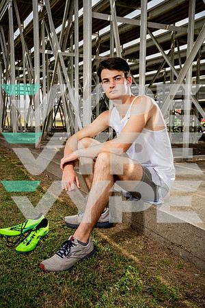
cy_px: 154
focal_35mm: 36
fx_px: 307
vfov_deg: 53.1
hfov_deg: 36.9
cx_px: 102
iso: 100
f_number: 8
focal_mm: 36
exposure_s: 1/125
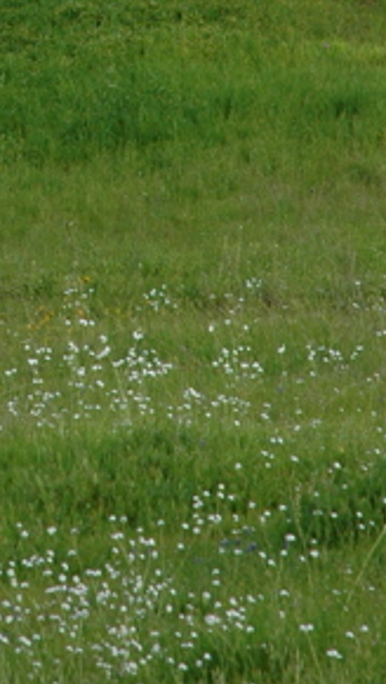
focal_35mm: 386
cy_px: -142
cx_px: -193
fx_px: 7013
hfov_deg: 3.1
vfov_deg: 5.6
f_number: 7.1
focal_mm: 70
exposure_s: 1/200
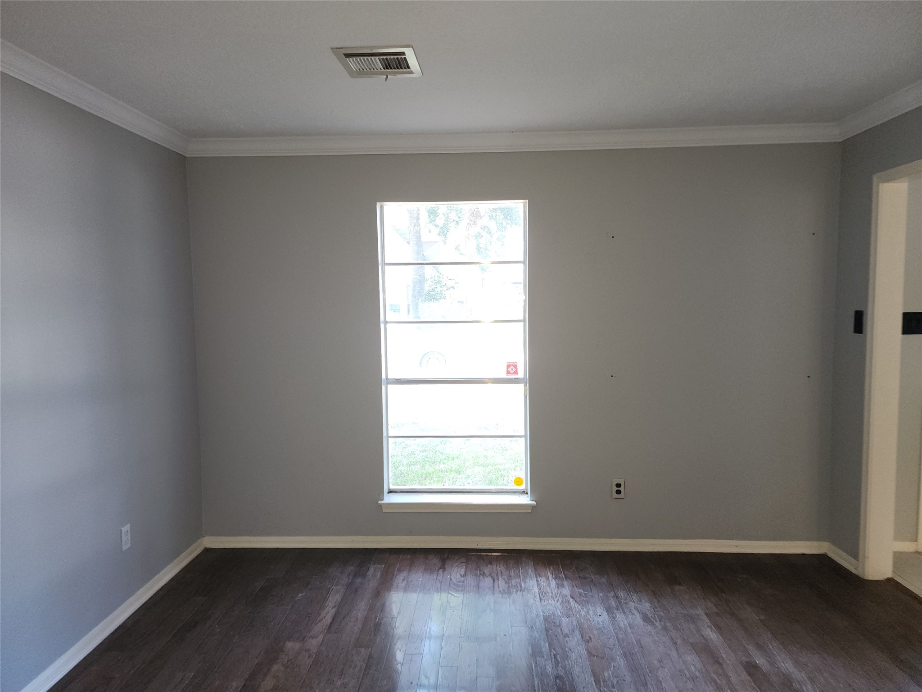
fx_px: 613
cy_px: 346
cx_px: 461
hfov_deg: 73.9
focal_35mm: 23
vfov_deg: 58.9
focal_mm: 6.4
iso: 125
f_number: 1.8
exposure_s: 1/24
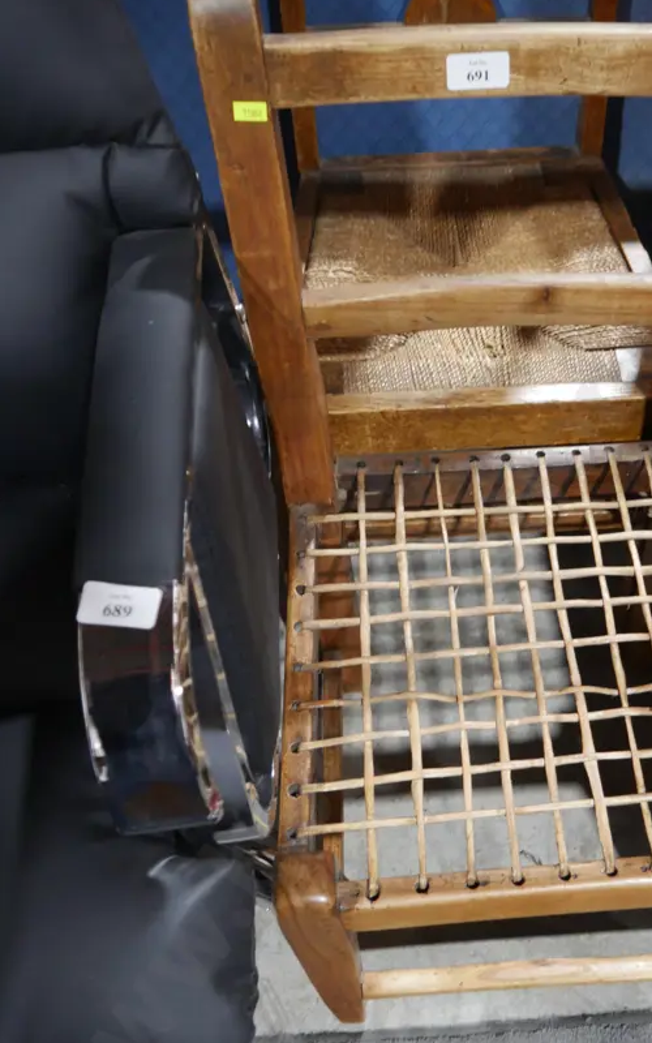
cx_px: 454
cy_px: 601
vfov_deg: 51.3
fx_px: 1080
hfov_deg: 33.2
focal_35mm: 38
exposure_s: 1/60
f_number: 3.5
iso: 1000
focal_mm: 14
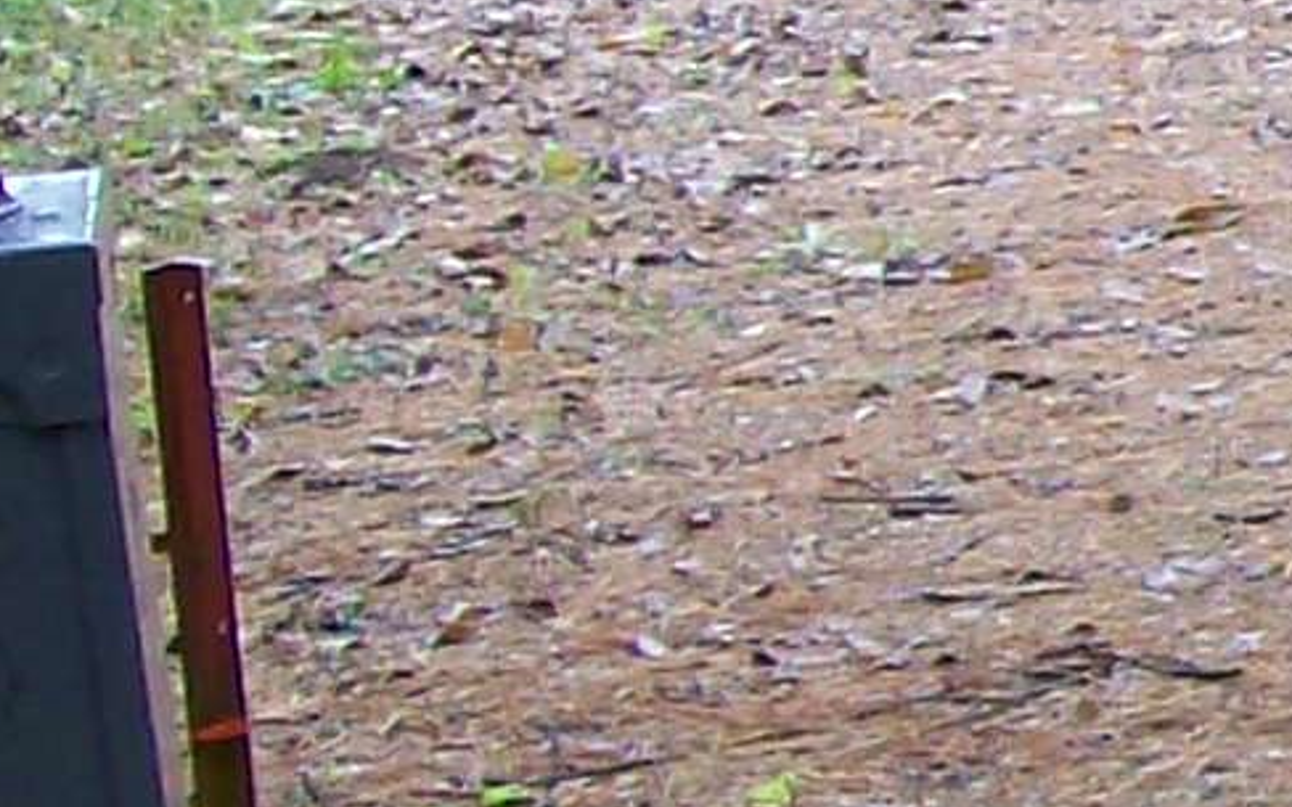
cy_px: 98
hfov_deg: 7.8
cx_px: 3556
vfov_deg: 5.5
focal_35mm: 240
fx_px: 8451
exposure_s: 1/62.2
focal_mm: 6
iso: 80
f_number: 2.7
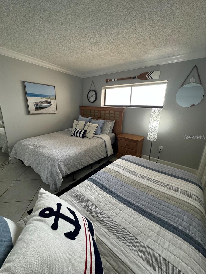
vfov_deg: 102.1
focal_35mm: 14
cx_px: 103
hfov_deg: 85.7
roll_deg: -1.4
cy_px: 137
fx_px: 111
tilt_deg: -15.6
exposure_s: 1/120
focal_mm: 2.22
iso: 200
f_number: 2.2
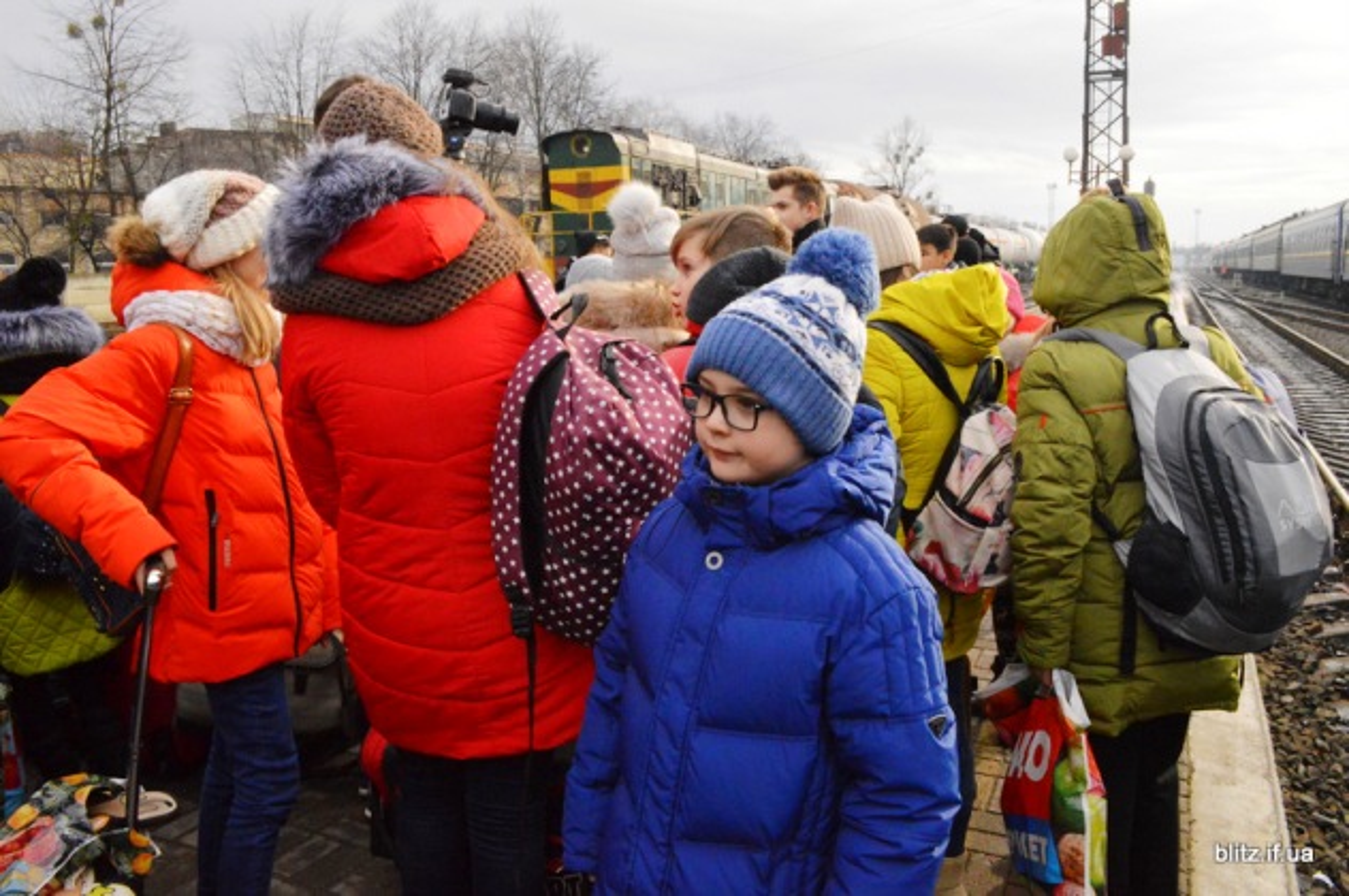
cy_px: 448
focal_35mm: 27
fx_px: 1011
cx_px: 674
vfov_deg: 47.8
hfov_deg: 67.4
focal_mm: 18
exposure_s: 1/640
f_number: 13
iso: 3200
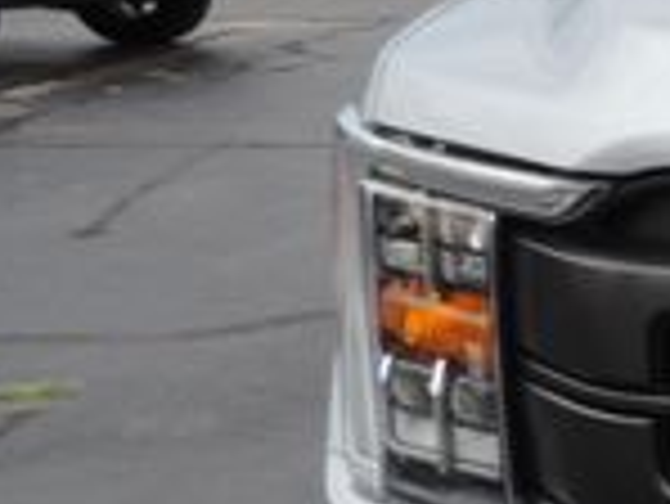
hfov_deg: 15.3
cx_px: 1344
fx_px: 1995
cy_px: 400
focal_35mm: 103
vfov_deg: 14.3
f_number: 3
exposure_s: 1/160
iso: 80
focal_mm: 4.3
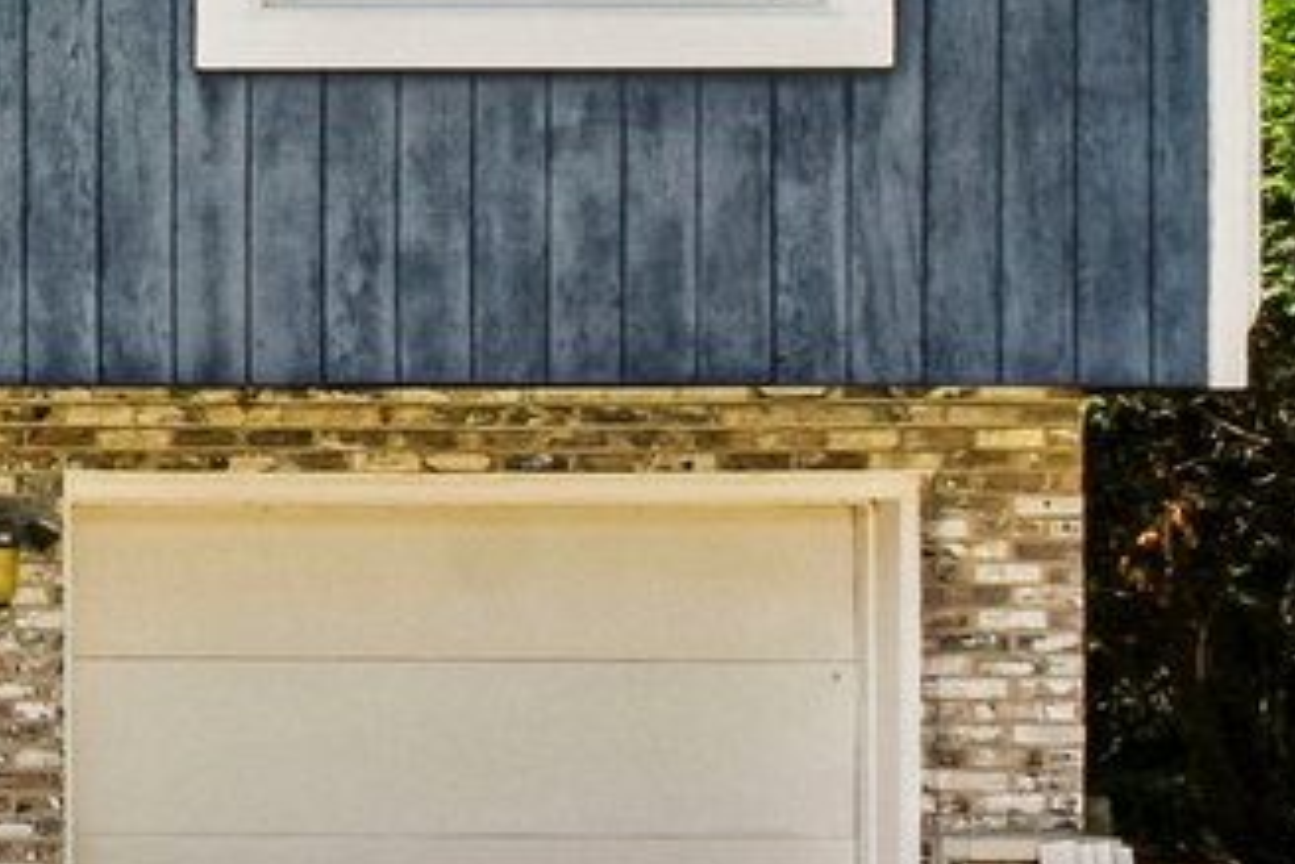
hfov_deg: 17.8
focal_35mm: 74
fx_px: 2663
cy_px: -193
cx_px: -1366
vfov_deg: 17.5
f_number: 8
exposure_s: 1/640
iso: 400
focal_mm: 10
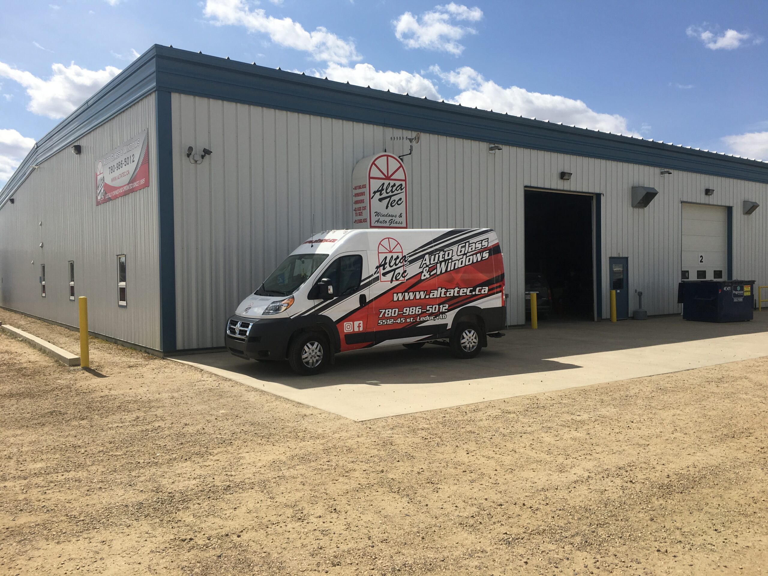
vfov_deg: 48.2
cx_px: 384
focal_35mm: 29
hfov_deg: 61.7
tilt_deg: +2.0
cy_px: 288
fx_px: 643
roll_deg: +2.2
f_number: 2.2
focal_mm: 4.15
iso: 25
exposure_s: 1/2404
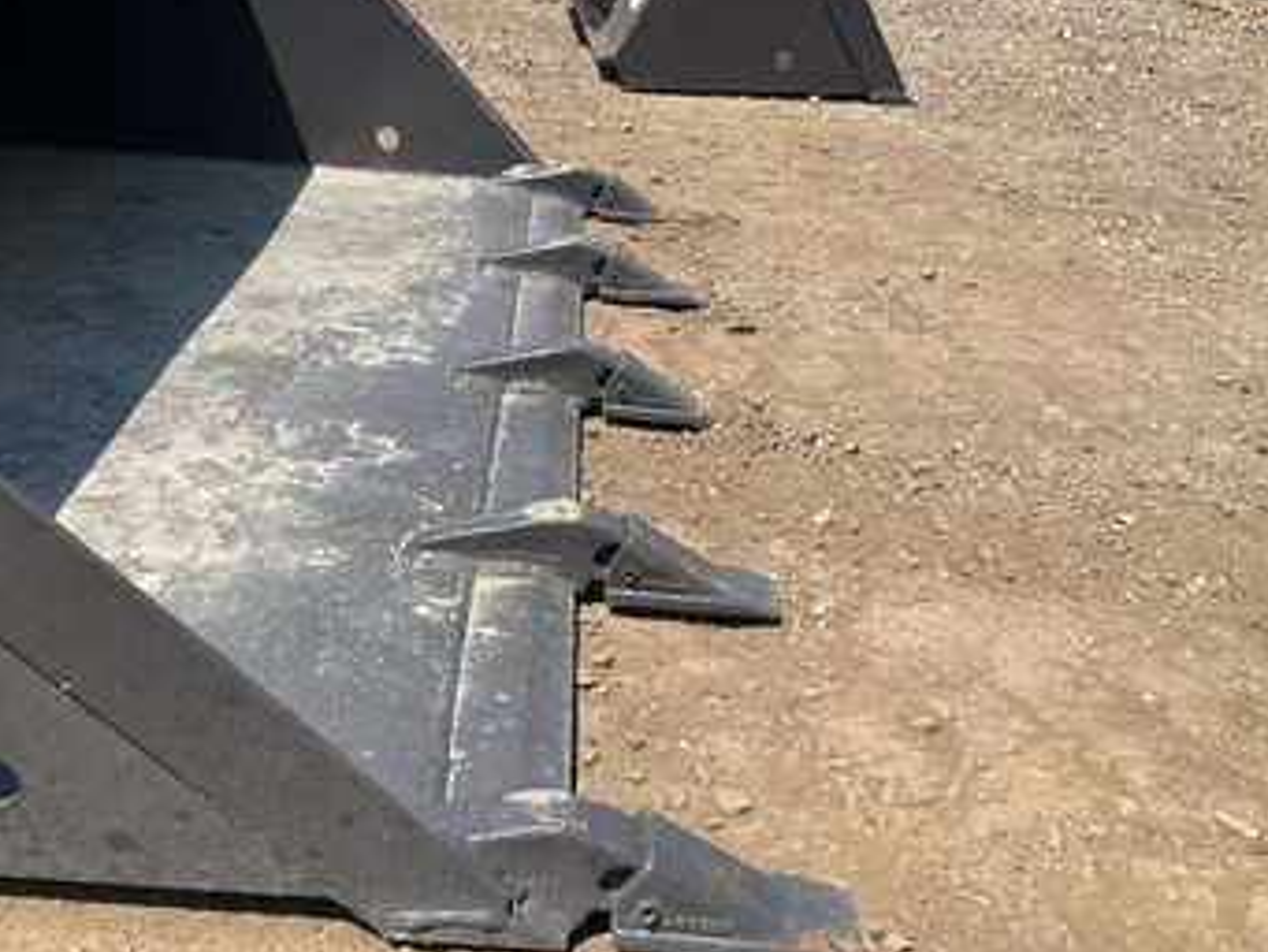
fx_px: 1246
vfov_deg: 41.7
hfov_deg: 53.8
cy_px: 536
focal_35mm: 34
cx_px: 561
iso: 25
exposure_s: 1/1342
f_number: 1.8
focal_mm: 3
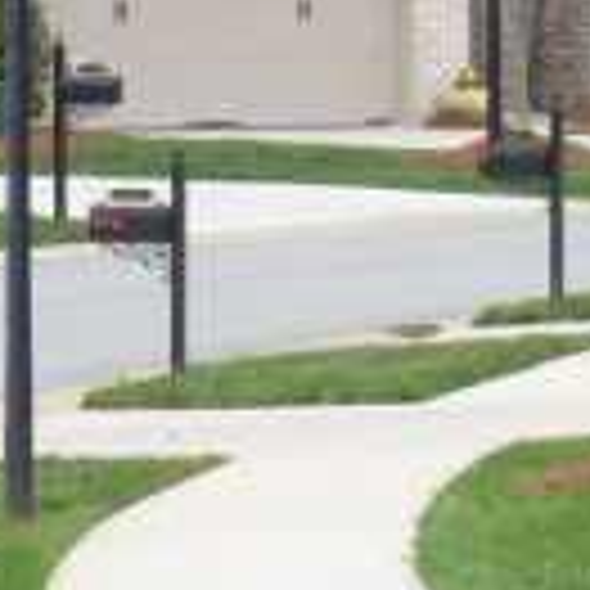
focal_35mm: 535
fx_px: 10317
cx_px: -32
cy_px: -297
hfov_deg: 3.3
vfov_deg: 3.3
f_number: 4.9
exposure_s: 1/250
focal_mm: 22.1
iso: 100
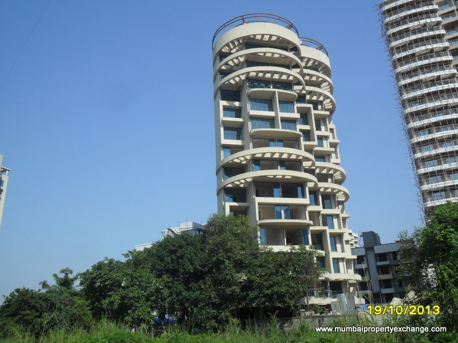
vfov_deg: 44.2
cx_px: 229
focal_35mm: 32
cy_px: 172
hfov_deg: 56.8
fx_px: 423
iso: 100
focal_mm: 5.7
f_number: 9.4
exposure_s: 1/180
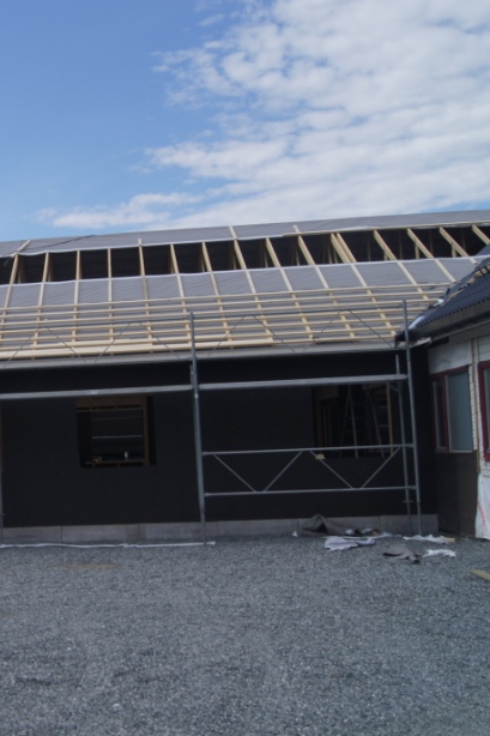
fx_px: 1123
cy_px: 385
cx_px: -84
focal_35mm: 55
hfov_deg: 22.8
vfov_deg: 36.2
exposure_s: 1/400
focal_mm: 22
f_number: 8
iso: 100
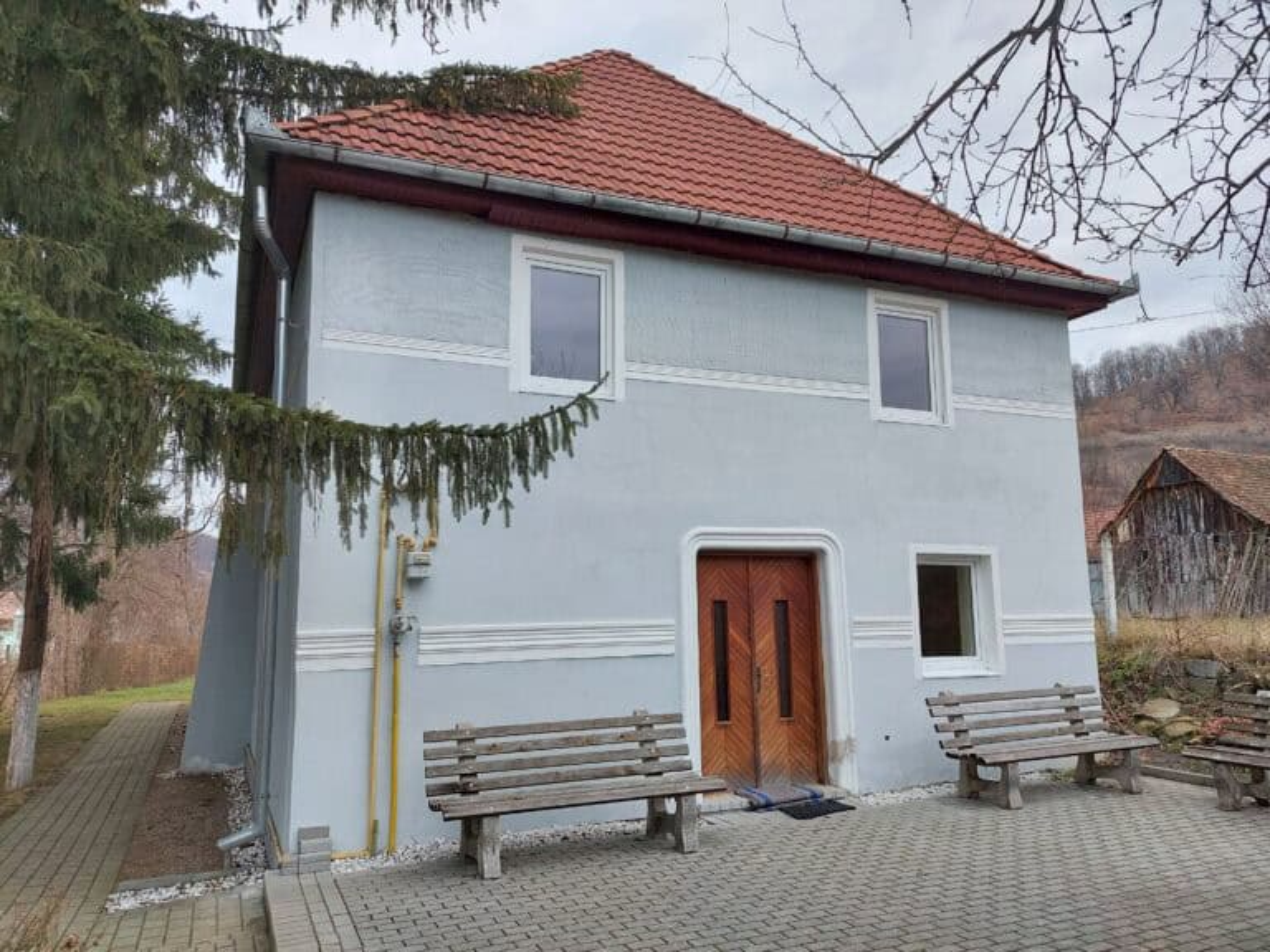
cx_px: 635
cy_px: 476
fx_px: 881
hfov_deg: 71.6
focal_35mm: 24
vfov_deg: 56.8
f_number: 1.8
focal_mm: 5.2
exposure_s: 1/107
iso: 40
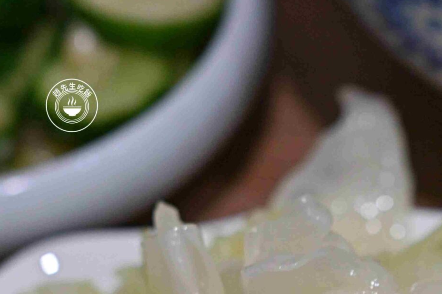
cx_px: 424
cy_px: 388
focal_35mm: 207
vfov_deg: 6.6
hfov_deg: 9.9
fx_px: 2540
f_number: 3.2
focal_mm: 50
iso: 560
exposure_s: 1/200
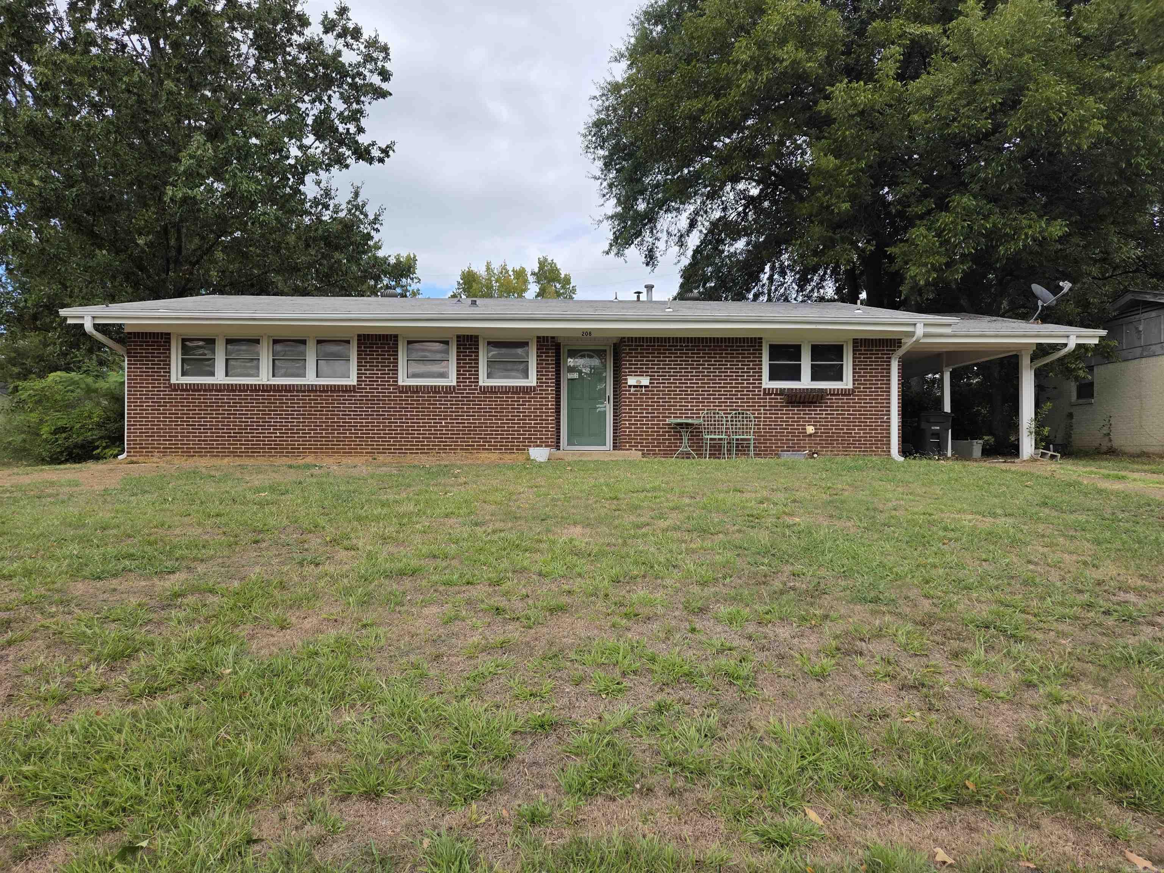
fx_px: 773
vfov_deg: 58.9
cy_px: 436
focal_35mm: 23
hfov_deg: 73.9
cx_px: 582
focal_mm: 5.4
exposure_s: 1/2470
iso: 80
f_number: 1.8
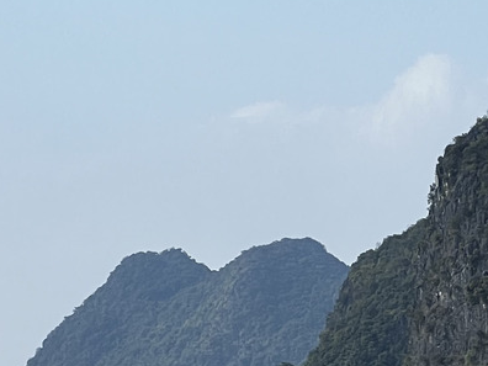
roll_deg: +1.8
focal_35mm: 311
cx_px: 960
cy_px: 527
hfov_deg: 6.2
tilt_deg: -0.6
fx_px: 4384
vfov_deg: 4.8
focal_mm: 9
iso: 32
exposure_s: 1/570
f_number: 2.8
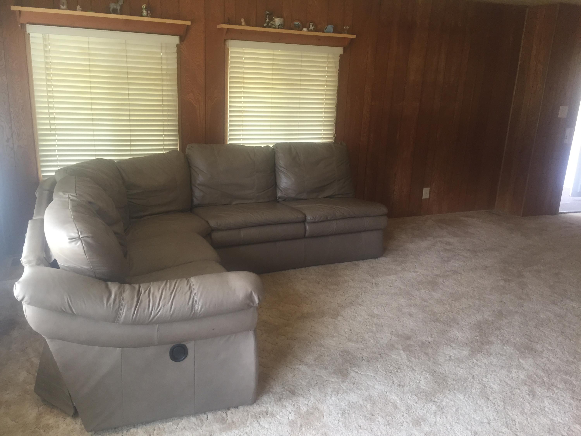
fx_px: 487
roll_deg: -3.7
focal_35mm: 29
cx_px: 290
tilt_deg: -16.0
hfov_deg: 61.7
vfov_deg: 48.2
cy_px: 218
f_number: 2.2
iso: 100
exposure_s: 1/30
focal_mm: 4.15
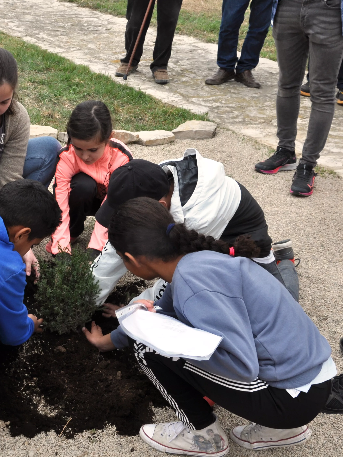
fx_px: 753
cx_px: 55
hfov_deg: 25.1
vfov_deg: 33.8
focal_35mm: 57
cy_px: 229
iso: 200
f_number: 10
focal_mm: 26
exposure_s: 1/100
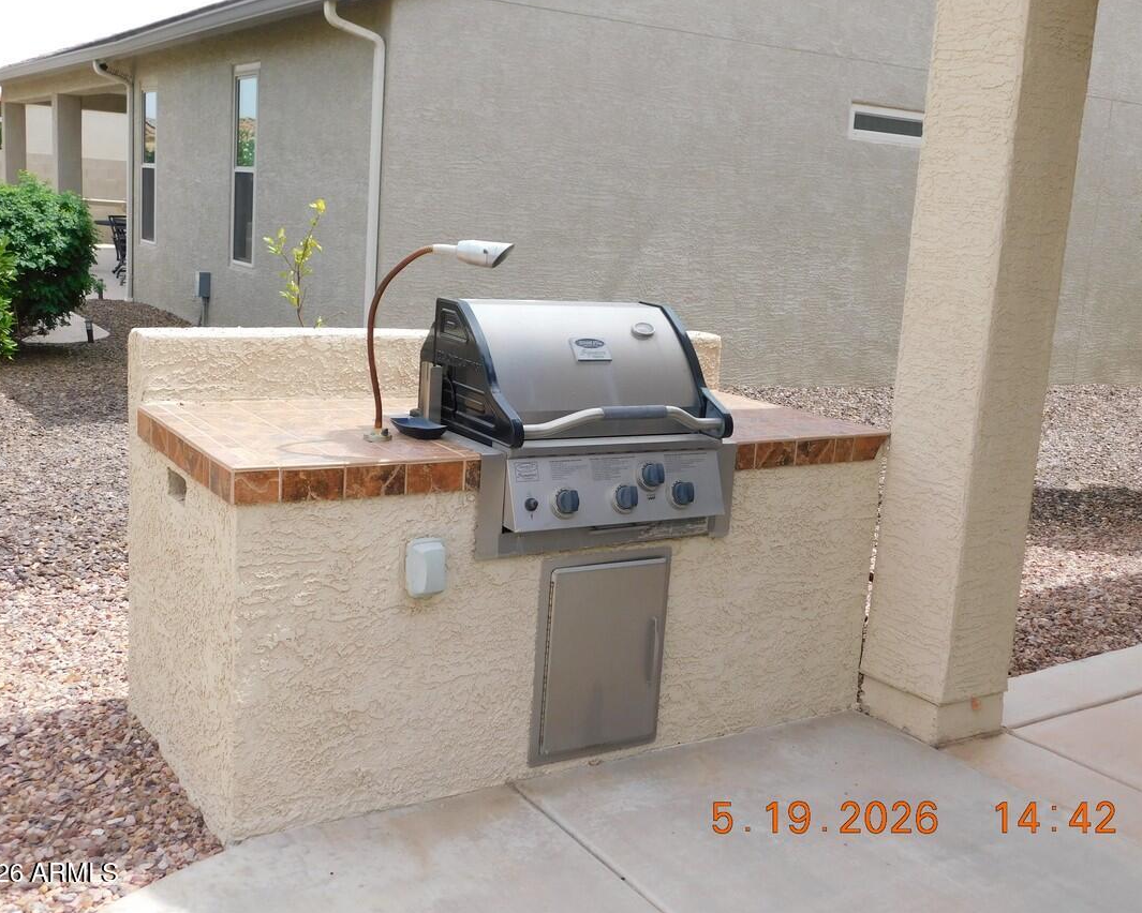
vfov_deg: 39.2
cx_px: 578
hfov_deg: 47.9
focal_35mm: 38
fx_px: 1284
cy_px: 452
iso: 125
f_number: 3.5
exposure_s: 1/800
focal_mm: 6.3
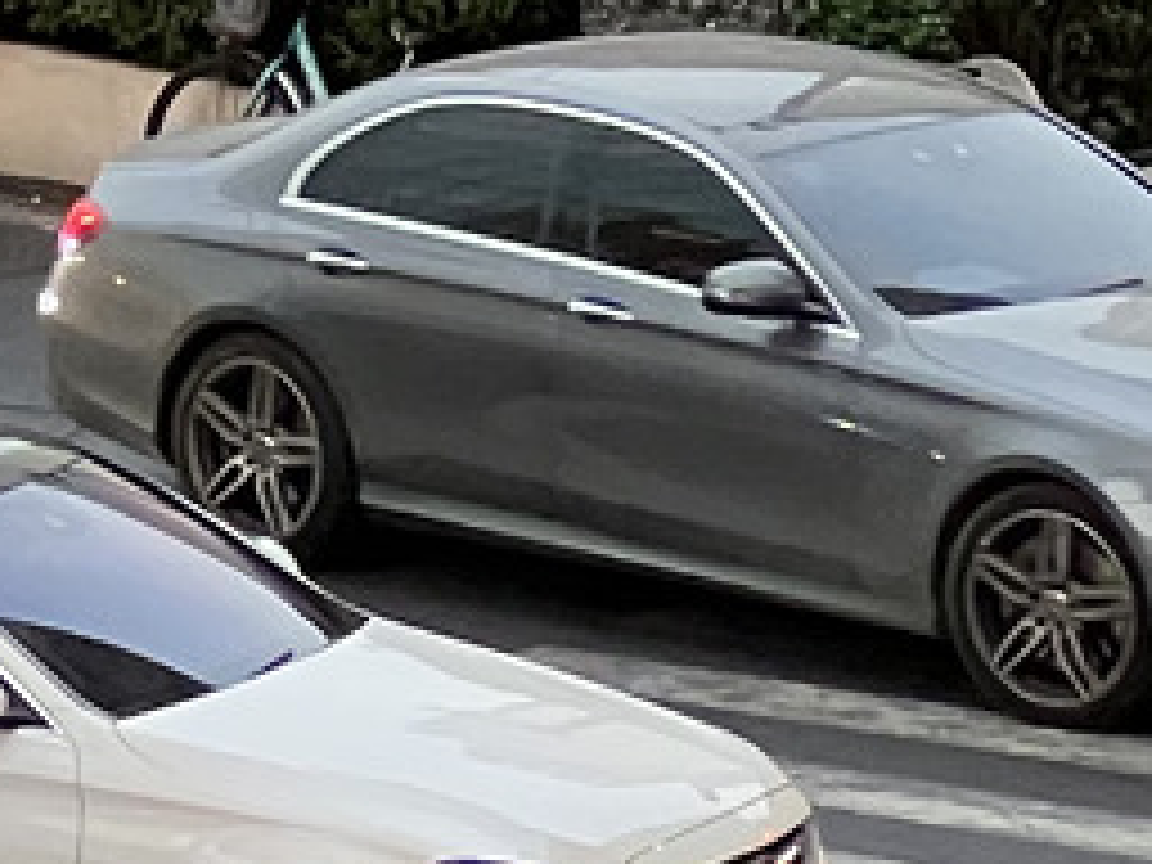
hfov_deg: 4.1
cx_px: -1215
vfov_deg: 3.0
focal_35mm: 482
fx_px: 16041
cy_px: -1768
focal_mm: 9
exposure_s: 1/59
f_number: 2.8
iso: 250
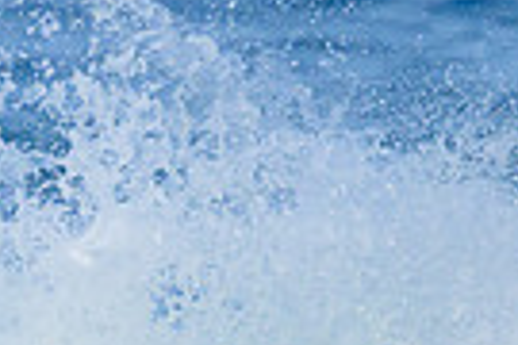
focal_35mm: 3498
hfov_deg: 0.6
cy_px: 571
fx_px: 50328
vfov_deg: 0.4
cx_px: -382
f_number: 11
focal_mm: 680
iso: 800
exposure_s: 1/1600
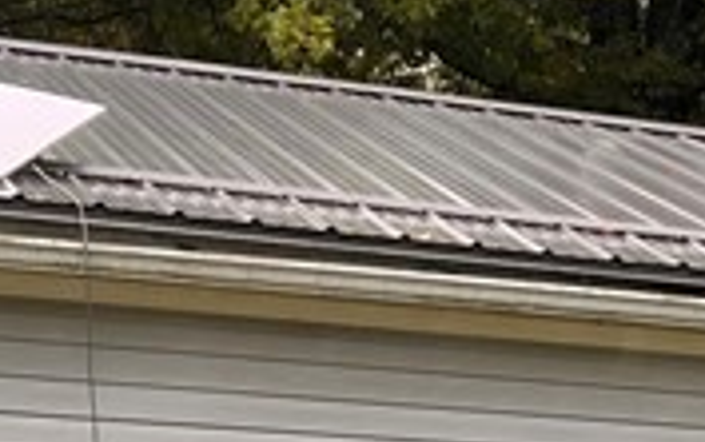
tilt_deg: -0.4
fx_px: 3058
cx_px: 1235
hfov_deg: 12.2
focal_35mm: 159
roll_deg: -2.1
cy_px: 685
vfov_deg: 8.1
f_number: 1.5
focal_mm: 5.7
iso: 50
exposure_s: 1/604
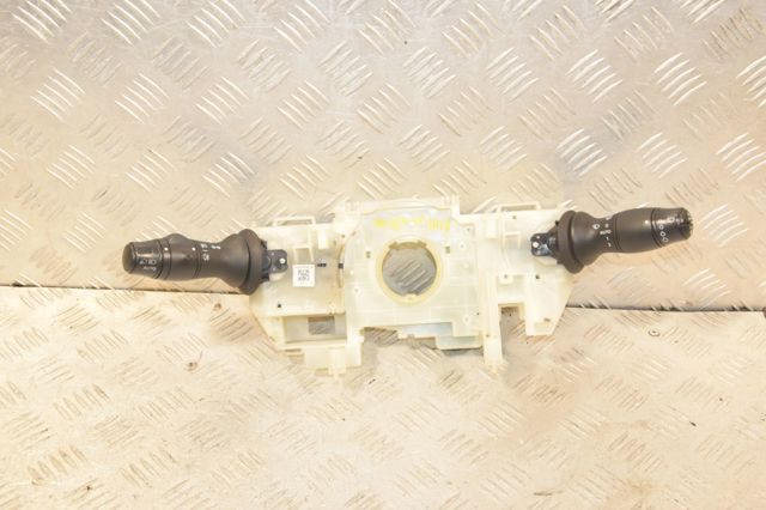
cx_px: 383
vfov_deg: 28.0
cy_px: 255
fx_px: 1021
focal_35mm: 48
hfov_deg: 41.1
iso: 1600
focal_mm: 32
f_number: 7.1
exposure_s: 1/200
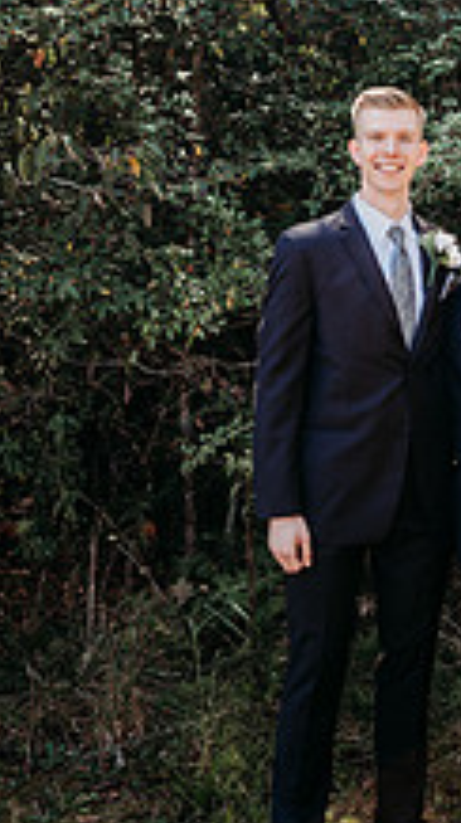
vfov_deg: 39.6
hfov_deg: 22.1
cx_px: 465
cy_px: 294
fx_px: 1134
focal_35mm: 52
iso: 100
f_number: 2.8
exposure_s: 1/400
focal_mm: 24
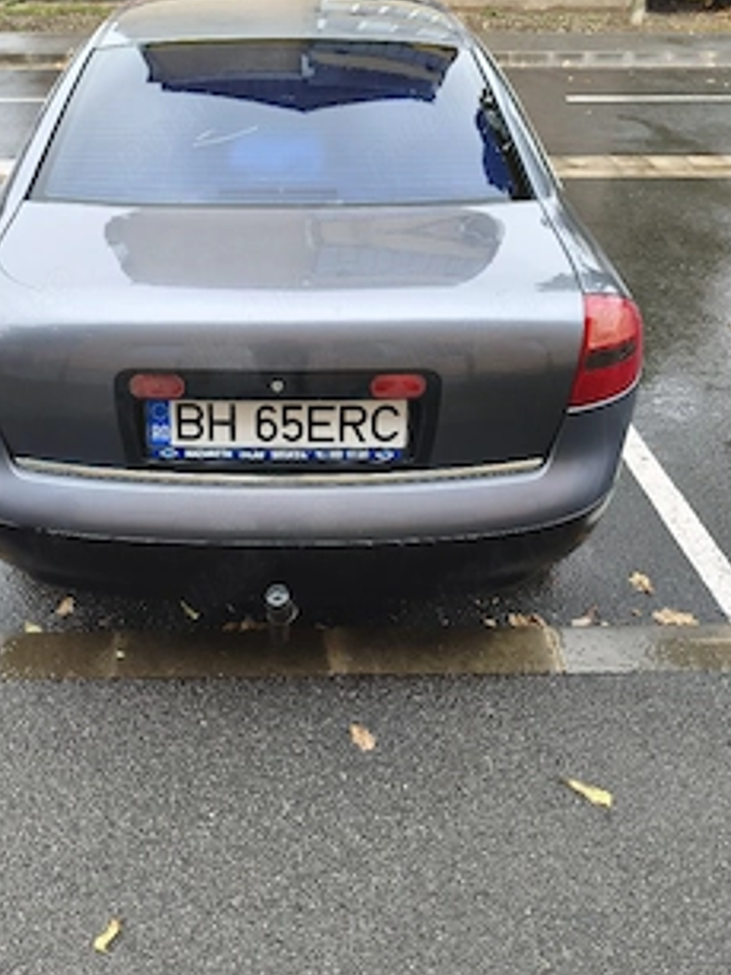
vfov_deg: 59.4
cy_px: 381
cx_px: 280
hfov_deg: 46.4
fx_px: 845
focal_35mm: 30
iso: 320
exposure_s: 1/50.3
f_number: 1.7
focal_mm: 6.06
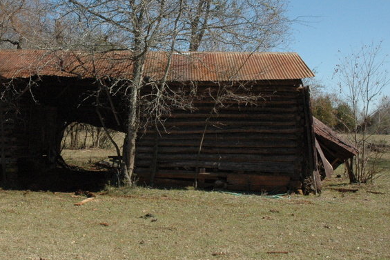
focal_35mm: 57
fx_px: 618
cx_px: 95
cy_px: 98
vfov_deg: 23.7
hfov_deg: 34.3
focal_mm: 24
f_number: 14
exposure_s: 1/500
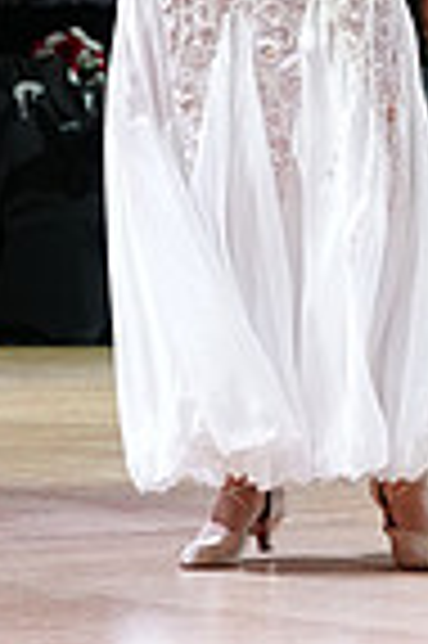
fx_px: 5434
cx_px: 705
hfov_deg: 4.5
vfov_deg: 6.7
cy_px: -212
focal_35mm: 304
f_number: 4
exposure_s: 1/250
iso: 2500
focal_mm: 75
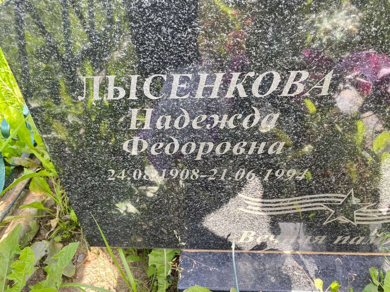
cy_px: 146
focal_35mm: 26
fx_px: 293
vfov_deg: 53.1
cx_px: 195
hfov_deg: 67.3
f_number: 1.8
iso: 32
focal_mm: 4.25
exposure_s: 1/135
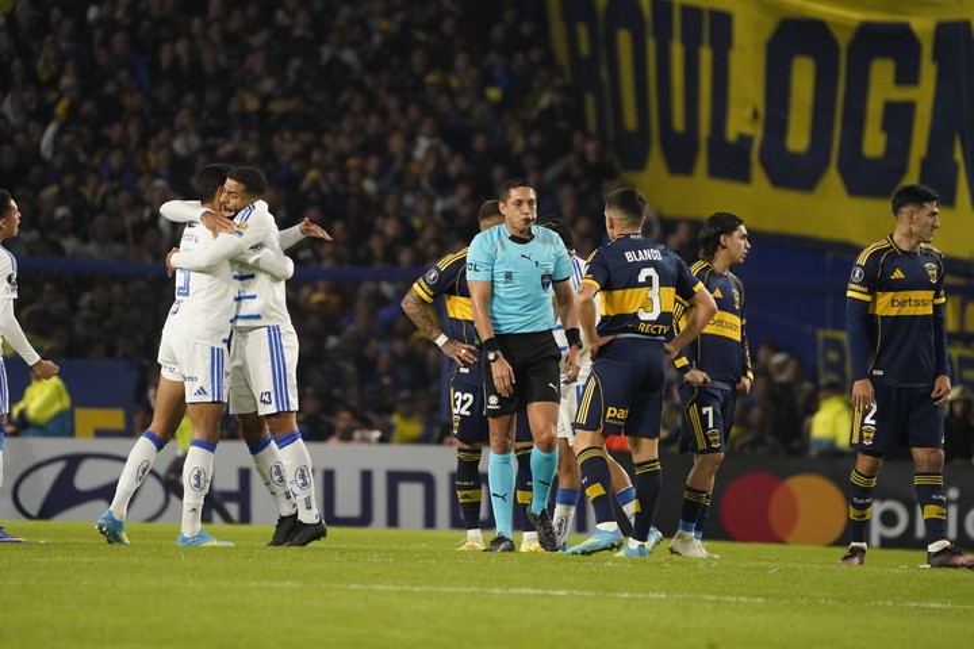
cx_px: 487
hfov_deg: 3.9
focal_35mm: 524
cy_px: 324
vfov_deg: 2.6
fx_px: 14176
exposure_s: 1/1250
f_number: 6.3
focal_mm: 524
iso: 6400
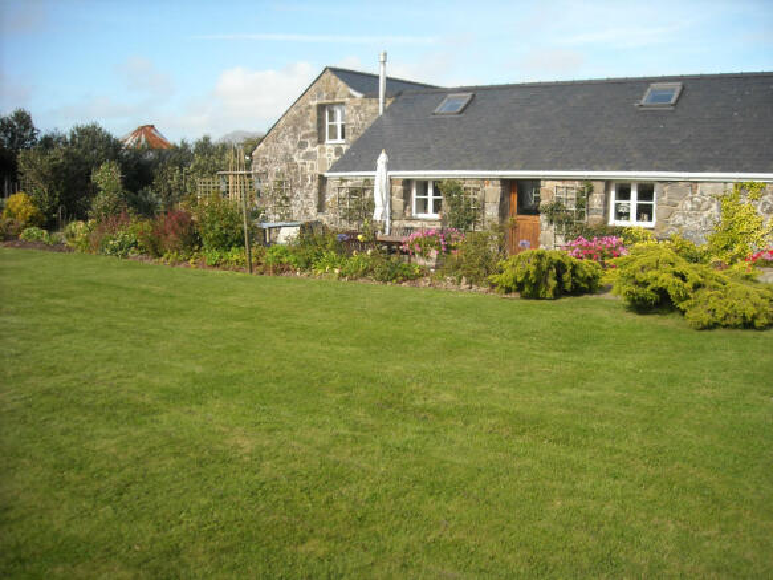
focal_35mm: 35
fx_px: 781
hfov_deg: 52.6
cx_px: 386
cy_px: 290
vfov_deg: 40.7
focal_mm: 5.7
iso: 64
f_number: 5.6
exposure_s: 1/184
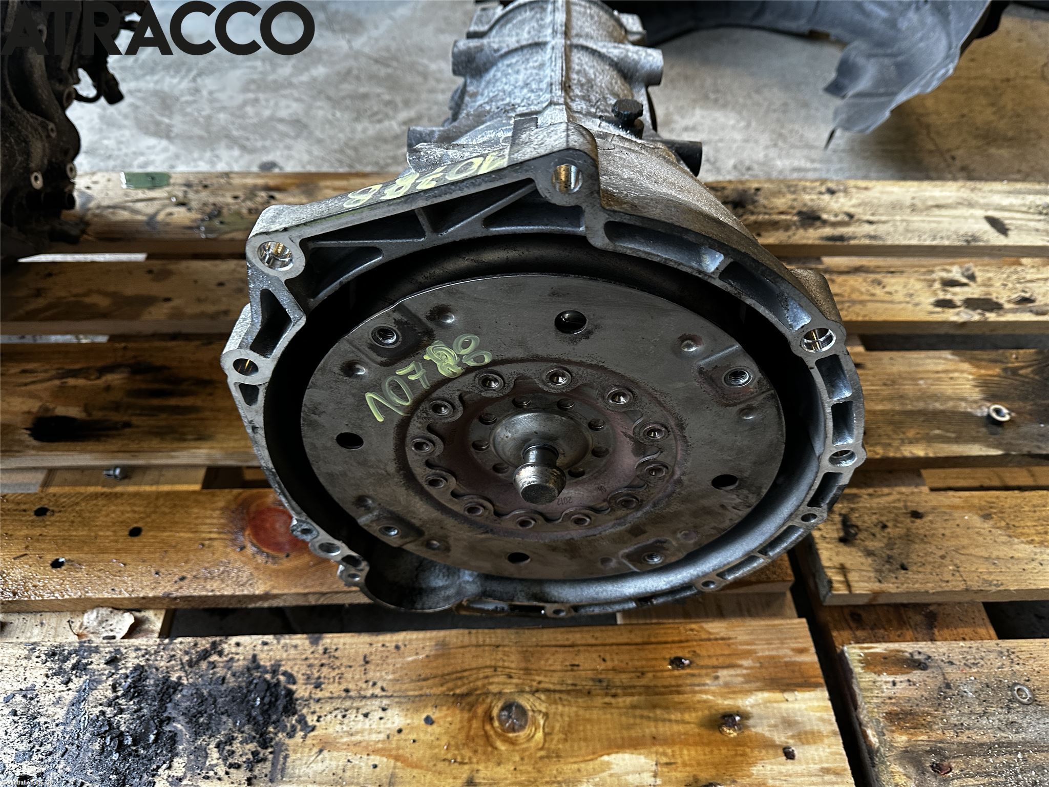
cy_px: 394
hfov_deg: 71.6
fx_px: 727
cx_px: 524
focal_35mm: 24
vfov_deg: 56.8
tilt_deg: -48.5
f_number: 1.78
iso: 320
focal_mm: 6.86
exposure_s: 1/50
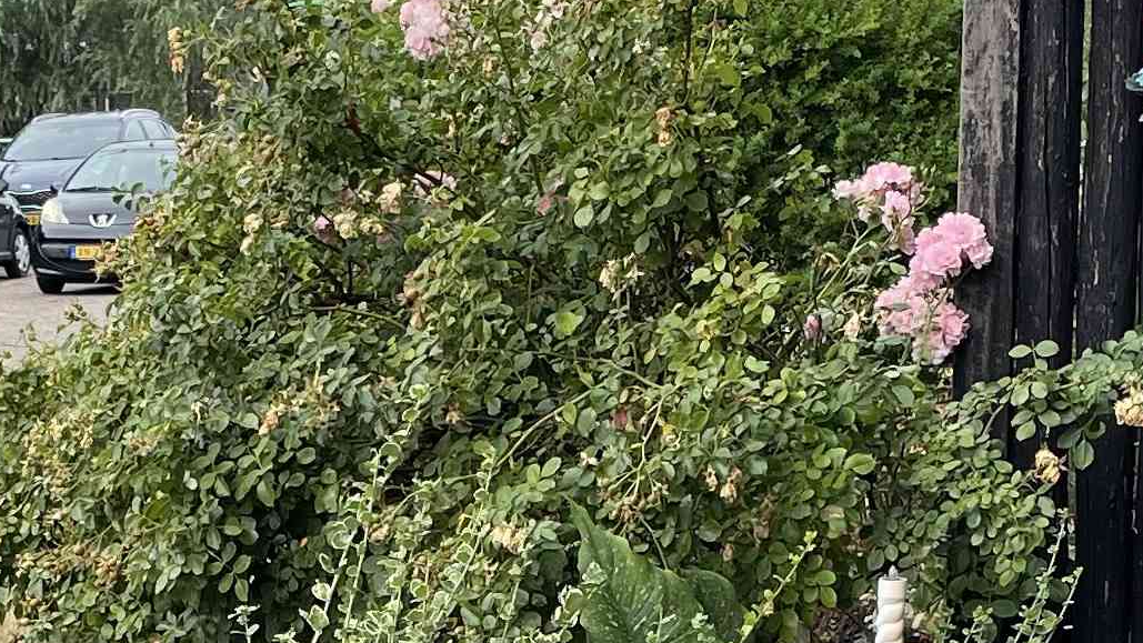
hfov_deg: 19.1
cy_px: 821
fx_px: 3364
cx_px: 271
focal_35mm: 111
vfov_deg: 10.7
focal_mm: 4.2
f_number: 1.6
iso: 32
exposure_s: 1/556
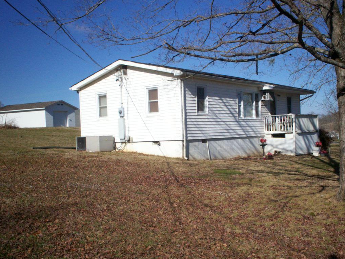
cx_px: 198
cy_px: 133
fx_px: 429
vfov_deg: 33.6
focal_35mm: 43
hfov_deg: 43.7
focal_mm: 6
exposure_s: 1/1025
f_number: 4.5
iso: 100
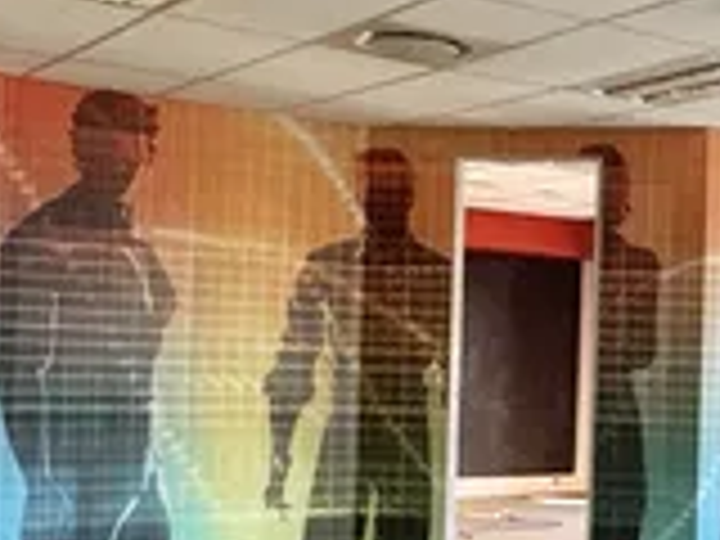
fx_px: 1456
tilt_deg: -1.2
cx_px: 868
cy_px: 374
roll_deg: -1.5
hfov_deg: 25.0
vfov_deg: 20.9
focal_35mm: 70
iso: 160
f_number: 2.2
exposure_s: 1/100
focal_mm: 2.22
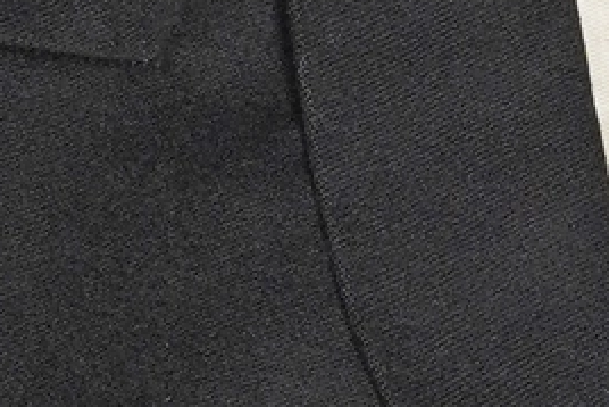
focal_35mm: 516
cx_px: 557
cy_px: 293
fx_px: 8733
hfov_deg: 4.0
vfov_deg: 2.7
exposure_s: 1/20
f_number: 8
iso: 400
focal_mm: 32
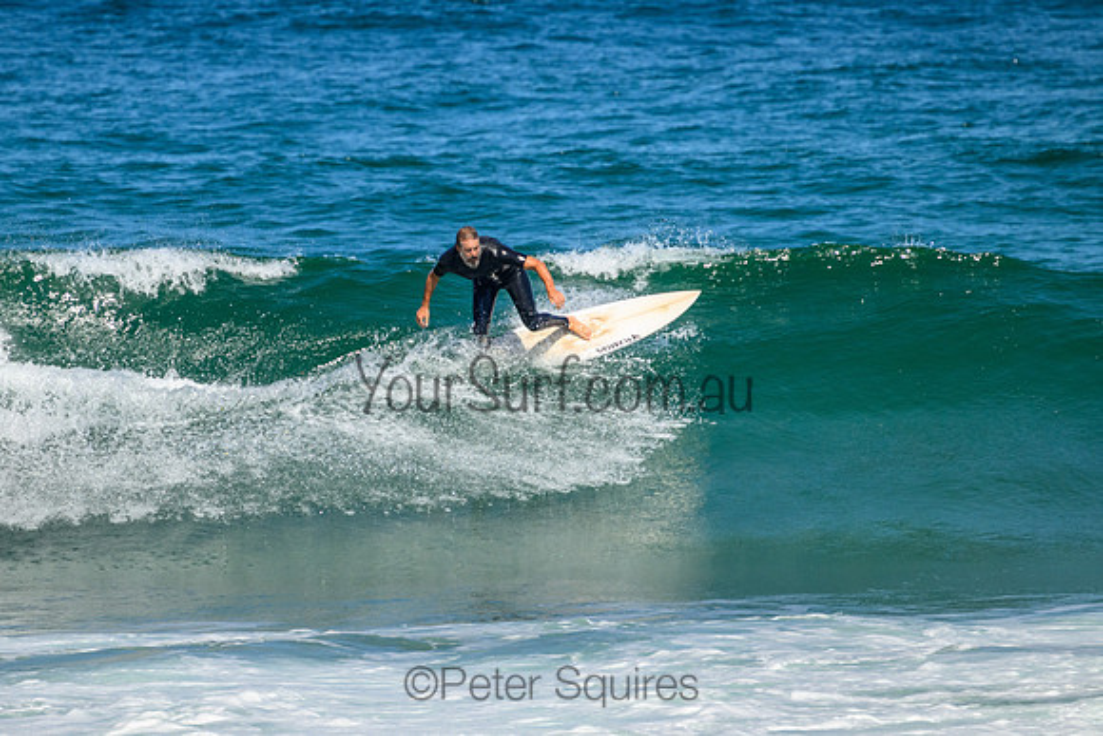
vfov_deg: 1.5
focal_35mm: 920
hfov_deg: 2.2
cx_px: 471
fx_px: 28203
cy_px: 315
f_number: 11
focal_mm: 800
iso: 1250
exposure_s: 1/2000
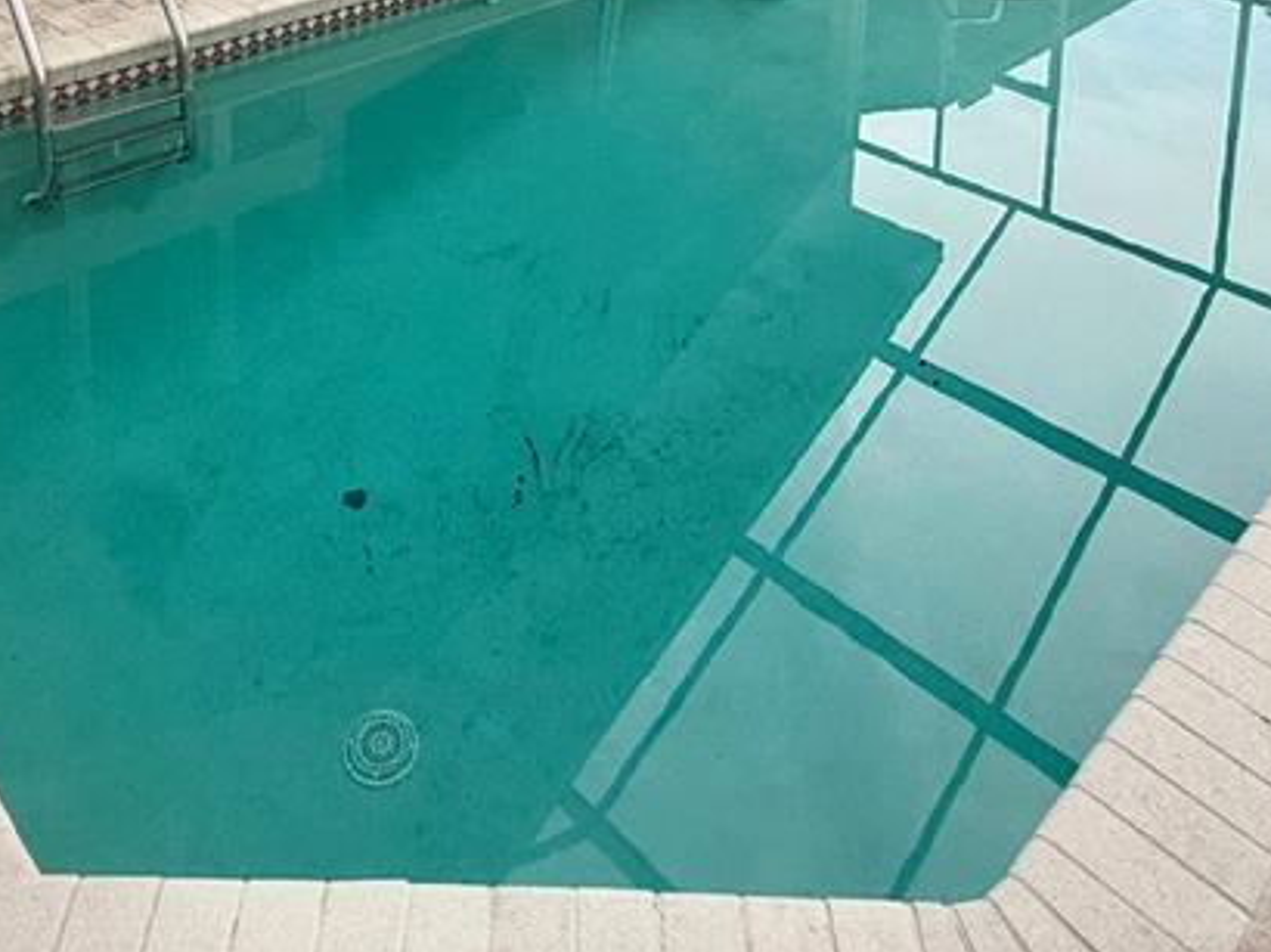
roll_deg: -1.7
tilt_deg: -8.8
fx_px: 1284
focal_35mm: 35
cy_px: -233
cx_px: 561
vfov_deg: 32.4
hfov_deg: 52.5
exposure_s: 1/248
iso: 64
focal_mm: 2.22
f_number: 2.2
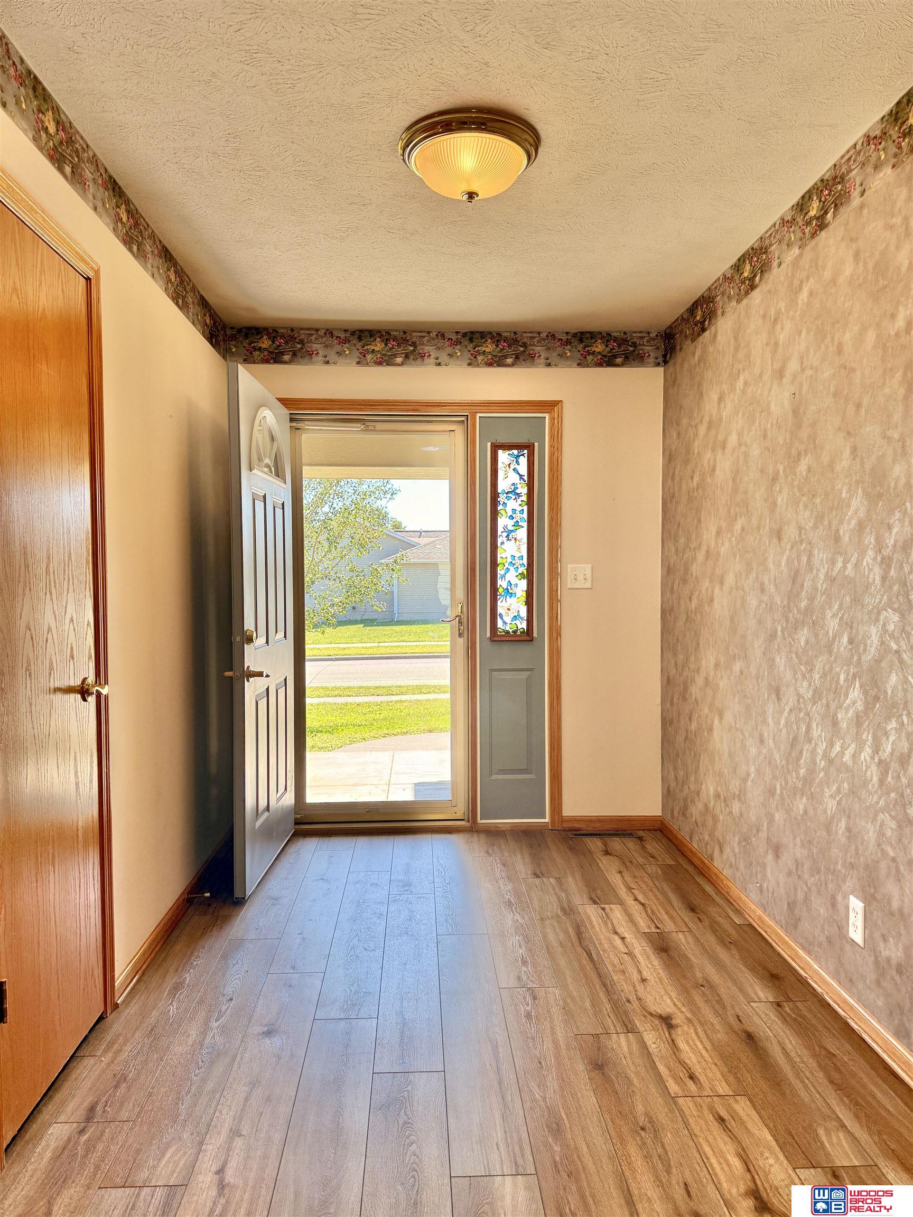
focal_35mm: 24
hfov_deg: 56.8
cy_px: 608
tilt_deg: -2.2
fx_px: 844
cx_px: 456
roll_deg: -0.3
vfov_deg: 71.6
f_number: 1.78
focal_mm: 6.76
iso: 100
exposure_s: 1/379
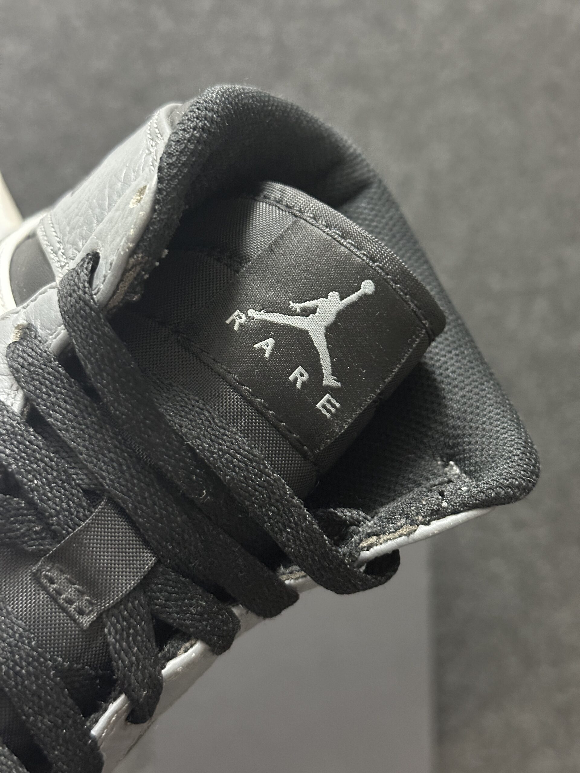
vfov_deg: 39.7
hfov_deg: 30.3
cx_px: 290
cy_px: 386
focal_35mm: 48
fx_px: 1072
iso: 640
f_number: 1.78
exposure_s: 1/23
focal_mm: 6.86
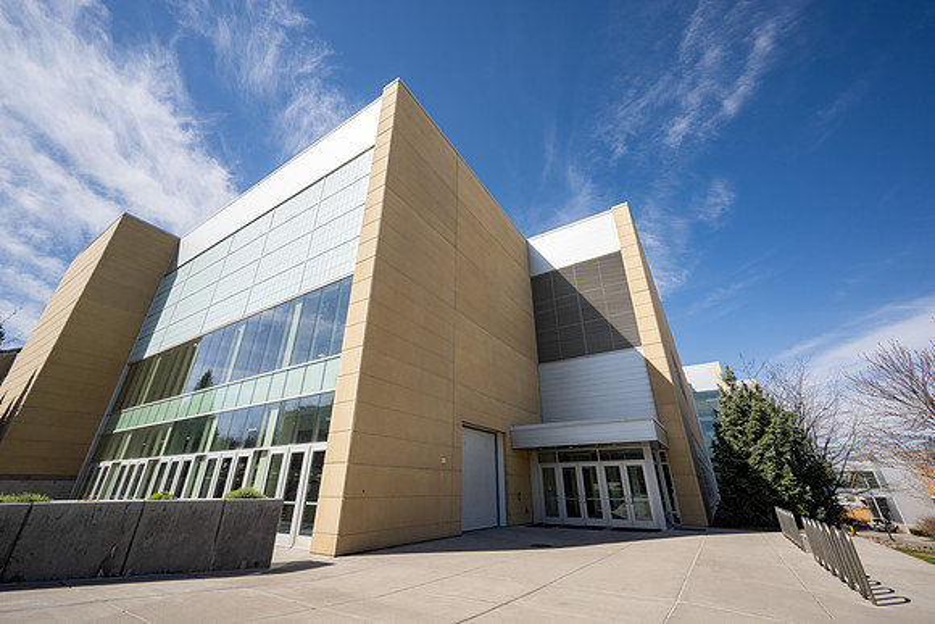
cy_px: 312
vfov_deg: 81.2
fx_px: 364
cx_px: 468
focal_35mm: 14
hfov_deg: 104.2
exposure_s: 1/250
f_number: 10
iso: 100
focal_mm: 14
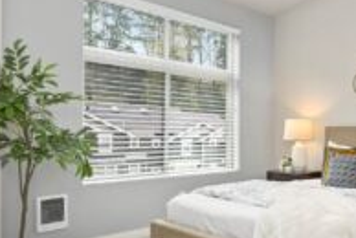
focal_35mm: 35
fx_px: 347
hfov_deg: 48.3
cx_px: 325
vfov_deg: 37.9
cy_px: 131
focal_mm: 17
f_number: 9
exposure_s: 1/10
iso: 800
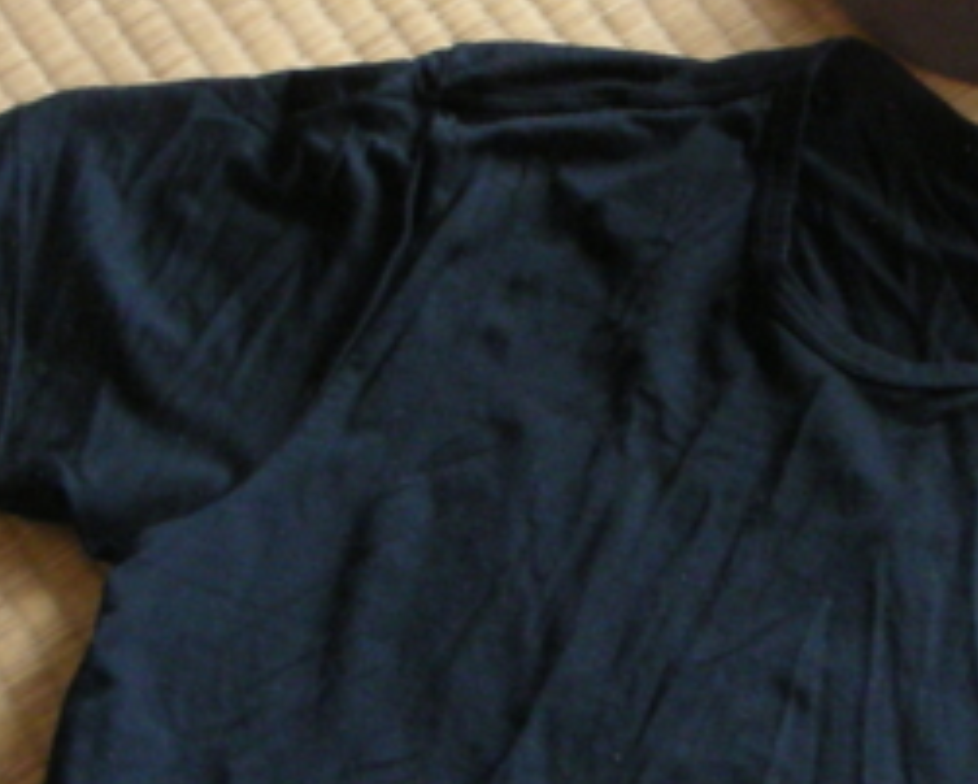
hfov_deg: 16.0
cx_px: 990
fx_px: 3417
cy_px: 335
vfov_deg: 13.1
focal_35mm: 118
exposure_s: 1/22.4
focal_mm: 6.3
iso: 200
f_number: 3.5
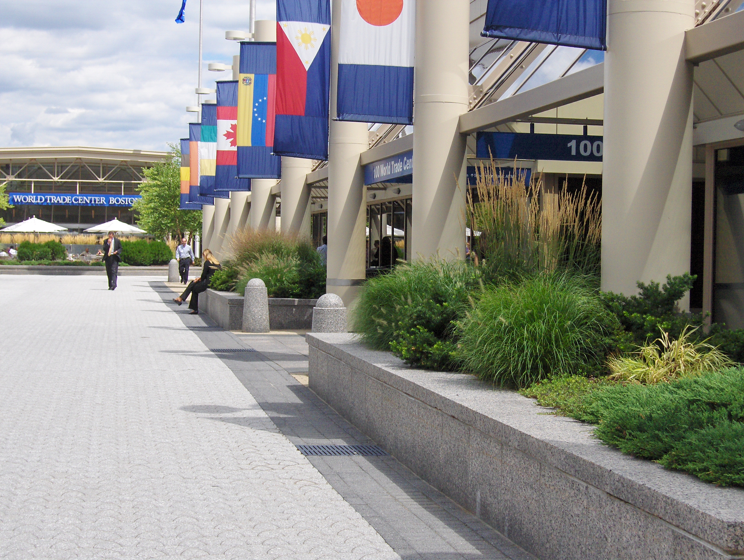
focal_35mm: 62
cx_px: 372
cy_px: 280
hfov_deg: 31.2
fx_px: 1334
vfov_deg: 23.7
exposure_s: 1/893
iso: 100
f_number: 4.9
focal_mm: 13.2
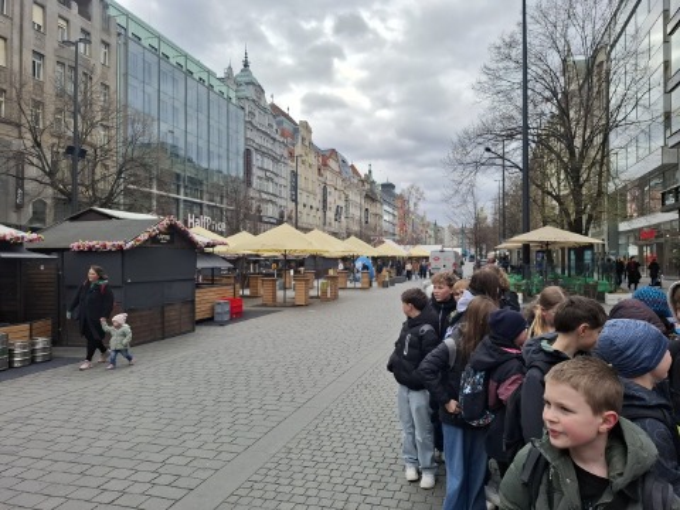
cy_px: 255
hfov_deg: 73.9
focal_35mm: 23
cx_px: 340
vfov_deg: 58.9
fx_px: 452
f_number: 1.8
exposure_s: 1/732
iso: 50
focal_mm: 5.54
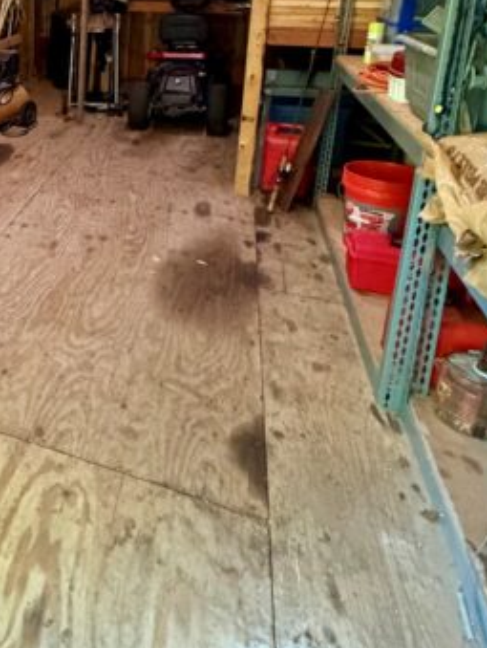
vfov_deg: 50.9
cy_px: 105
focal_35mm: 33
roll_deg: +1.3
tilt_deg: -13.5
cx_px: -44
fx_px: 618
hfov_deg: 36.6
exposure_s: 1/60
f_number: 2.2
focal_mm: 2.22
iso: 800
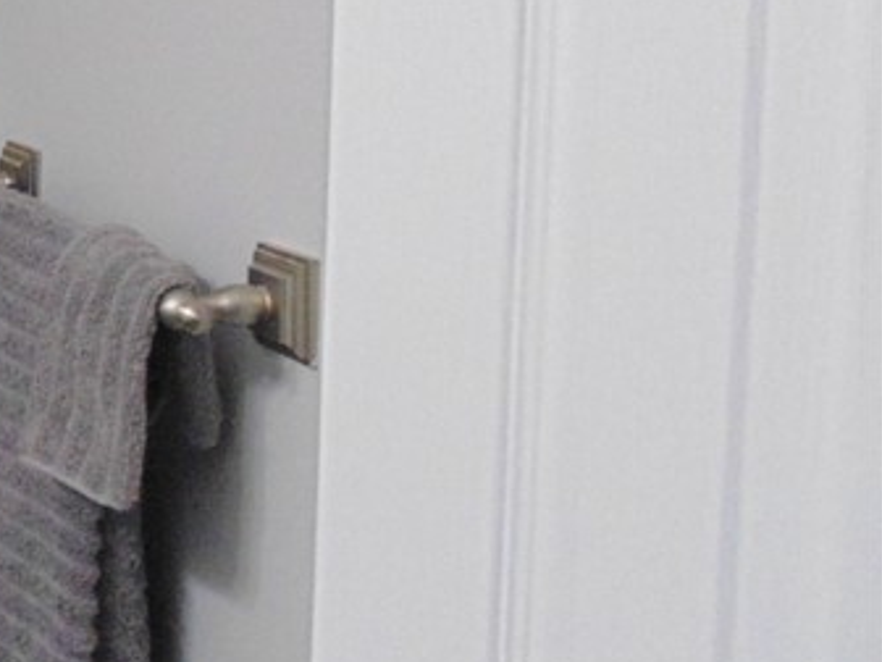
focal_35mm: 67
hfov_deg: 23.1
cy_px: 68
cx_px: -459
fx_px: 1707
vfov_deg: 21.5
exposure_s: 1/40
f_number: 3.1
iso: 500
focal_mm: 4
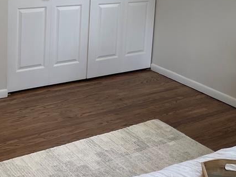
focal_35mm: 63
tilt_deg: -8.2
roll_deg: -2.7
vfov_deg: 22.6
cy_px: 10
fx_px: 429
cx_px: 97
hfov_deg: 30.7
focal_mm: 4.2
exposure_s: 1/120
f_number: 1.6
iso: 80
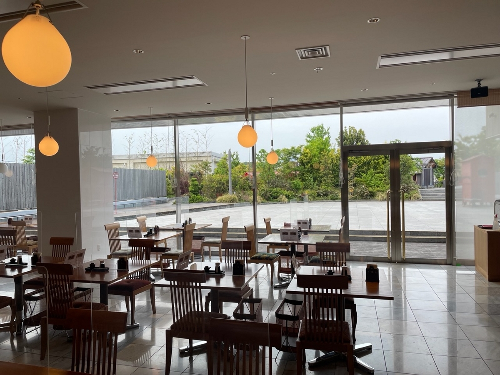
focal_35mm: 26
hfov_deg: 67.3
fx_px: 376
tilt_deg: -1.1
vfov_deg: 53.1
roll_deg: +1.3
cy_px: 188
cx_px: 250
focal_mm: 4.2
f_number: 1.6
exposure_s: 1/274
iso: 32
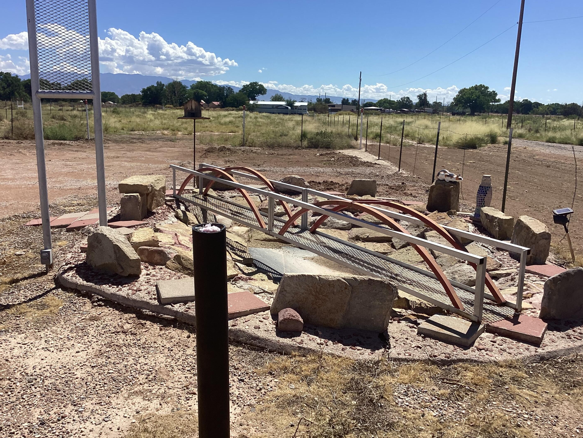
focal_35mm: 33
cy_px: 220
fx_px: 556
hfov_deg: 55.3
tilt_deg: -13.2
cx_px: 286
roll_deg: +0.4
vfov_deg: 43.0
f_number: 2.4
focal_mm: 3.3
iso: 25
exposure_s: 1/1942
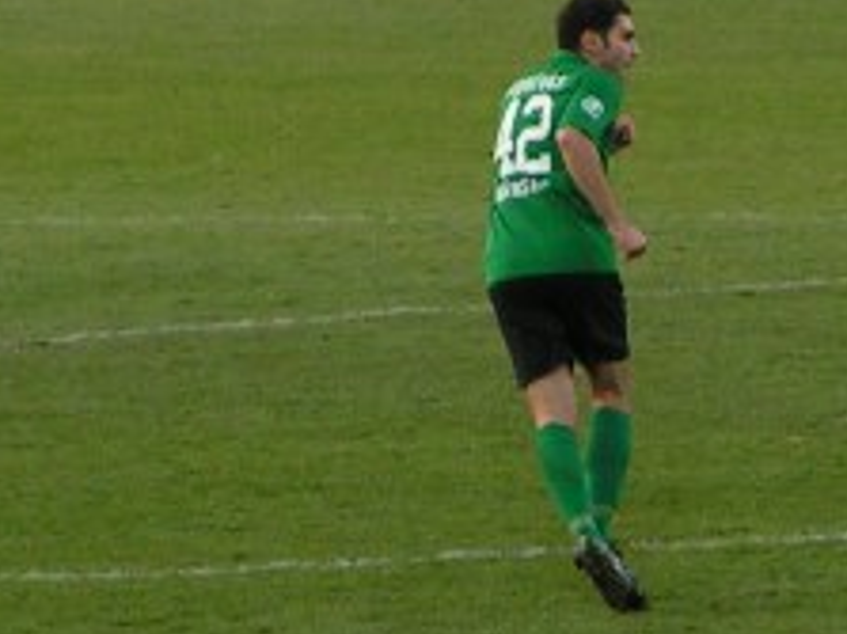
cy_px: 216
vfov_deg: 1.7
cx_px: 756
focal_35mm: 887
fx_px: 21692
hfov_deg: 2.2
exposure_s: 1/250
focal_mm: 37.8
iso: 80
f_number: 3.5
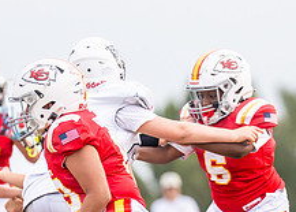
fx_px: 6742
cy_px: 149
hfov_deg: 2.5
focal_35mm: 802
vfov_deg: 1.8
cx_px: 331
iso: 160
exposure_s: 1/1250
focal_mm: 200
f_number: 2.8
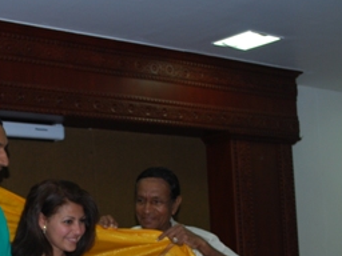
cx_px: 64
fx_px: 800
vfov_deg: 18.0
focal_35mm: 81
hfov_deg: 23.7
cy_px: 225
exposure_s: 1/60
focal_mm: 24
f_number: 4.2
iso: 200
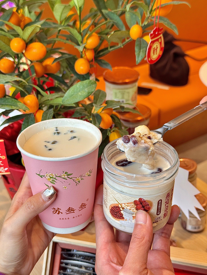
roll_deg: +2.5
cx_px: 104
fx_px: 383
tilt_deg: -31.4
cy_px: 138
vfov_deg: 39.7
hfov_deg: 30.3
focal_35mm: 48
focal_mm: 6.76
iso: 50
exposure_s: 1/121
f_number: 1.78
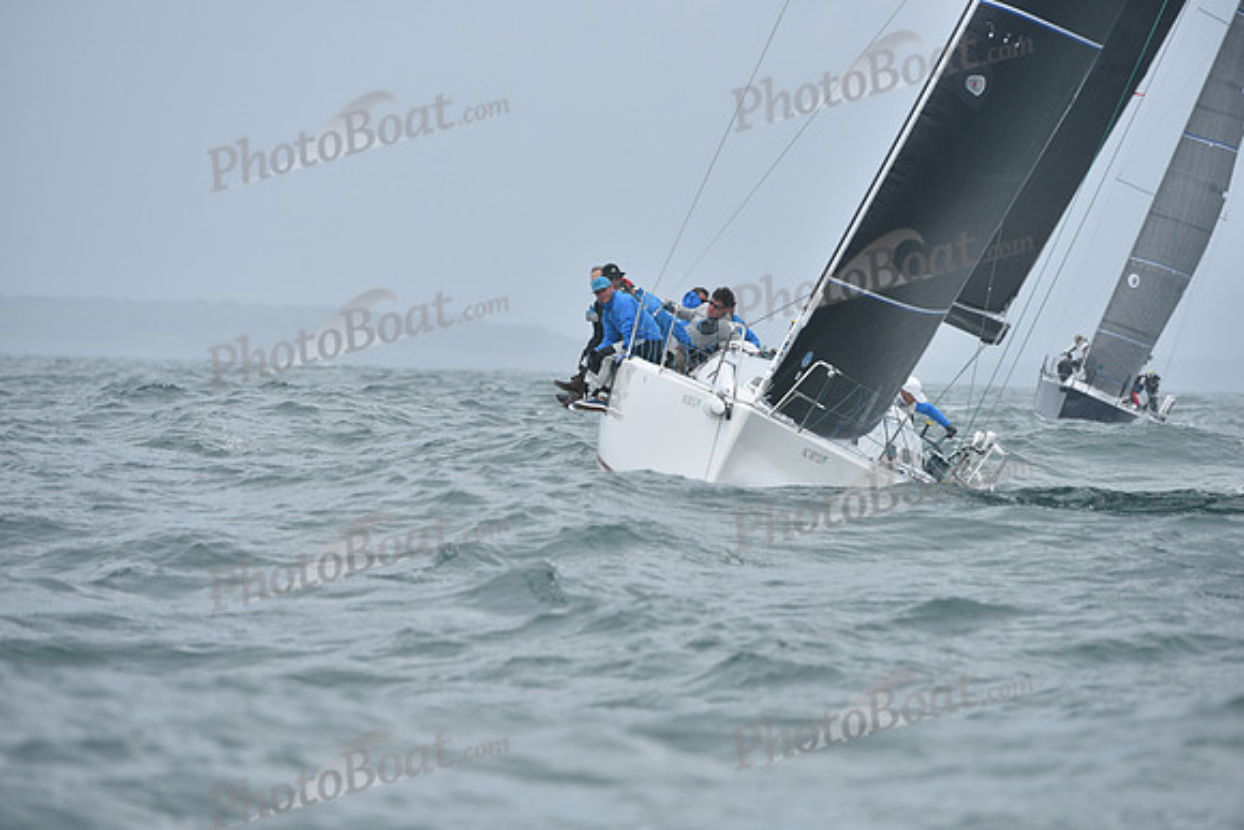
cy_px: 415
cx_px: 622
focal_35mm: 400
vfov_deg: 3.4
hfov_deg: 5.2
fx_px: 13825
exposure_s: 1/1000
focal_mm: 400
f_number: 6.3
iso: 320
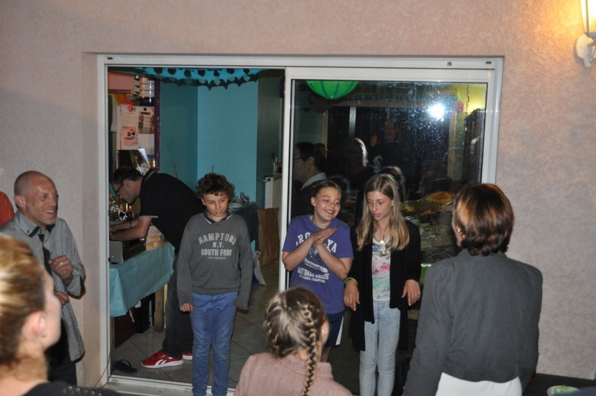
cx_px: 298
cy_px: 198
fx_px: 645
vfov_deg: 34.1
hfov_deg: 49.6
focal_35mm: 39
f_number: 4
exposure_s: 1/60
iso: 800
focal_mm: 26
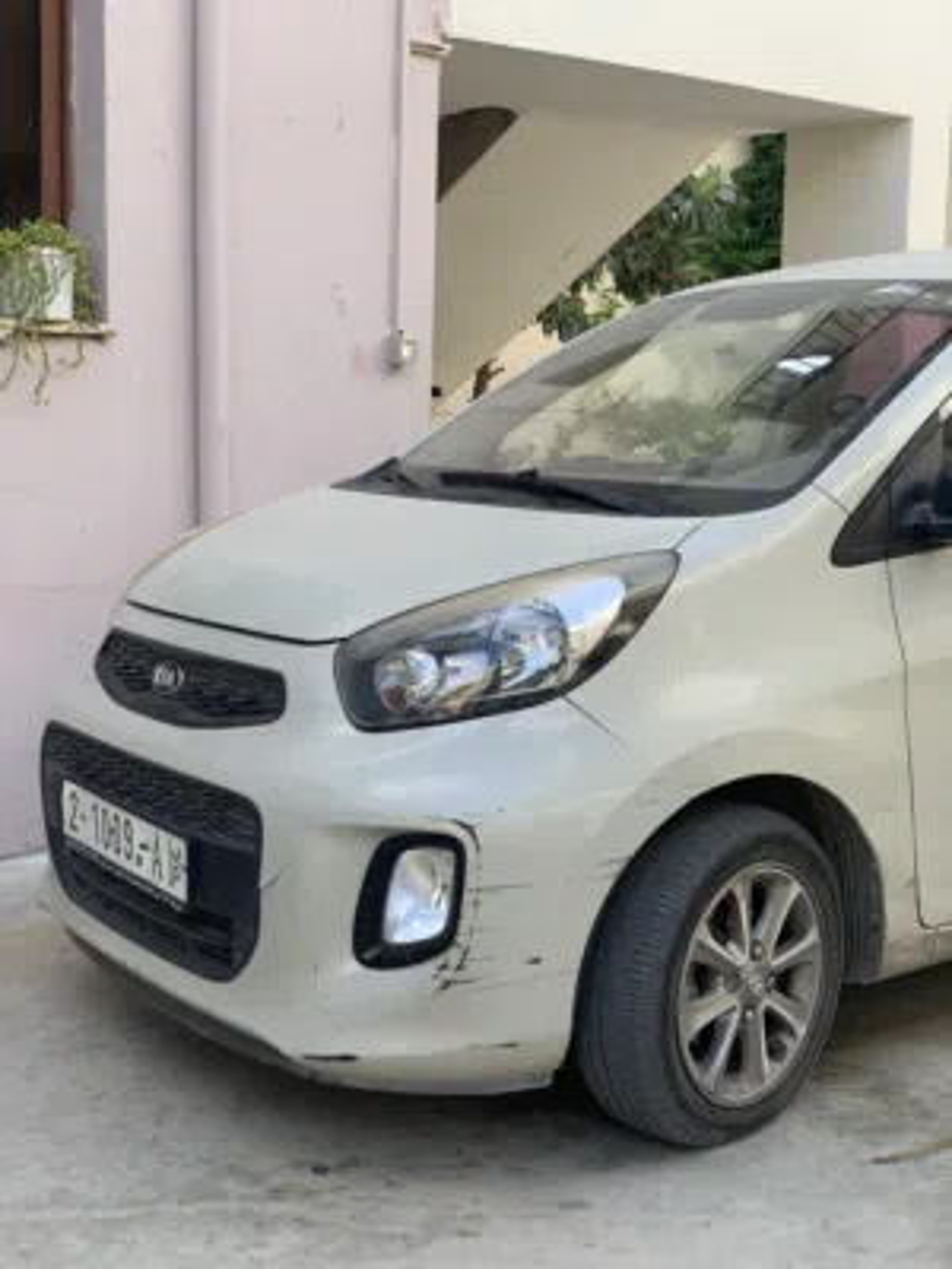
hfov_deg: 28.0
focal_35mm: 52
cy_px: 634
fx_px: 1907
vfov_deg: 36.8
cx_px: 476
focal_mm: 6
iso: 16
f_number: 2.4
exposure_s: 1/122
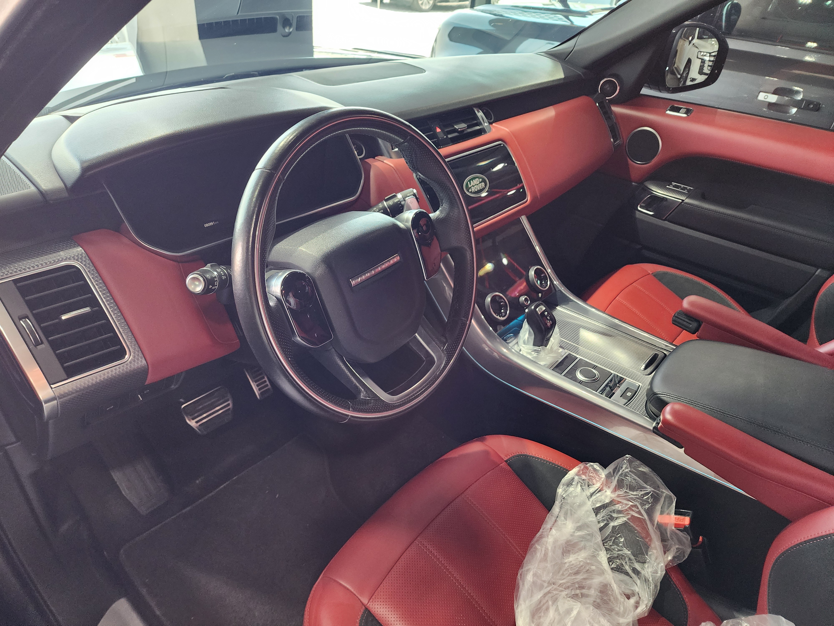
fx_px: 554
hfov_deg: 73.9
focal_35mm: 23
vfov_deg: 58.9
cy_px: 313
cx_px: 417
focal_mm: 6.4
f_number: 1.8
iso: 400
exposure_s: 1/100
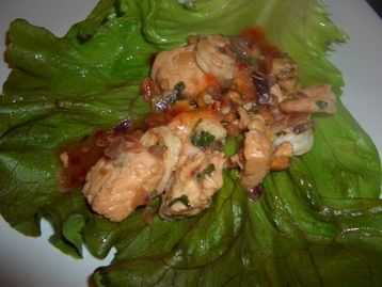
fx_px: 386
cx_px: 191
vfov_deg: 40.7
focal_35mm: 35
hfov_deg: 52.6
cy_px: 144
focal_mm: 5.8
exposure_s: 1/60
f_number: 2.6
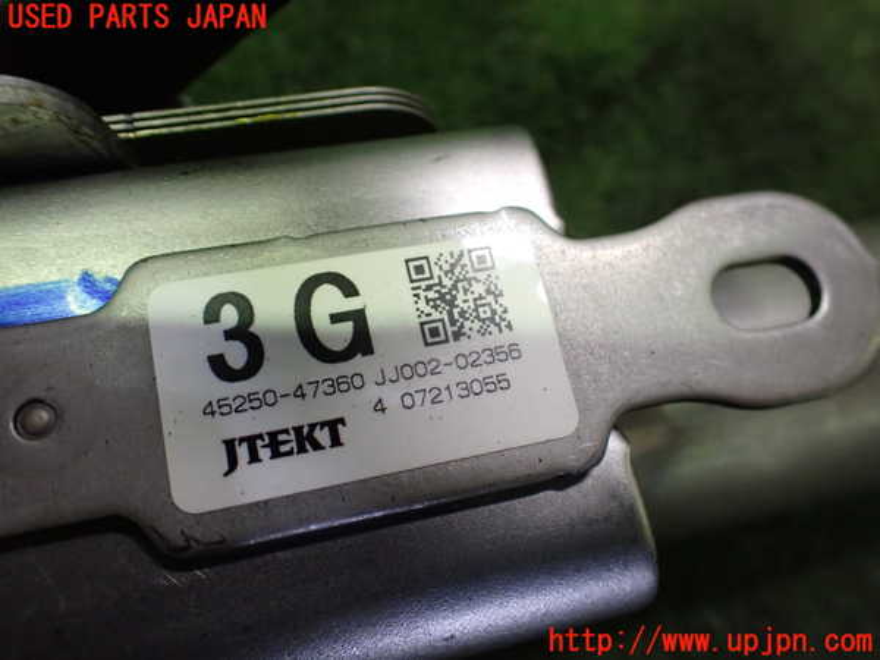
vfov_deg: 46.8
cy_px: 330
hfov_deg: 60.0
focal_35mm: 30
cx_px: 440
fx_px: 763
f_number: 2.3
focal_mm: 5.4
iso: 800
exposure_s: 1/60
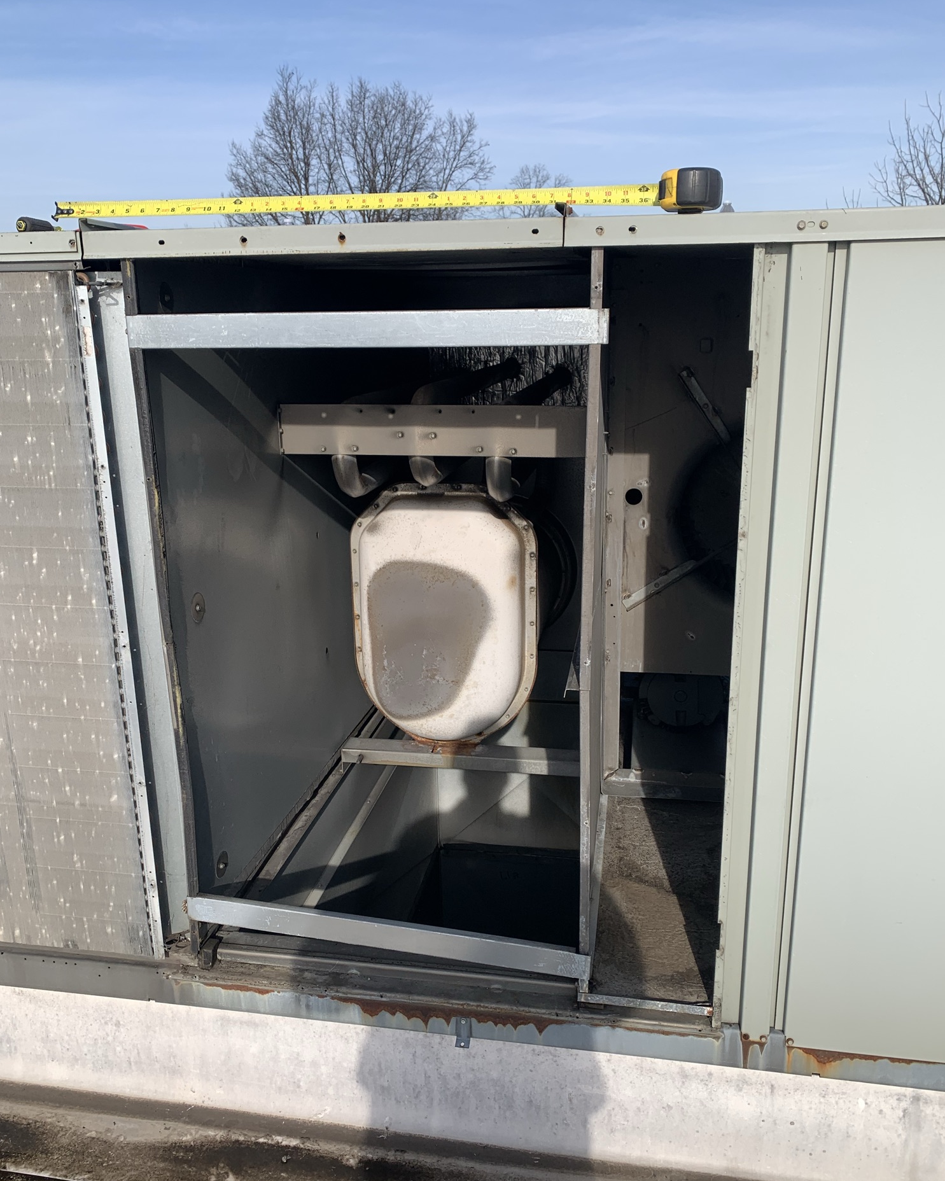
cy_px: 620
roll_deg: +2.9
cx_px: 463
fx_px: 979
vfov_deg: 62.2
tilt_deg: -12.5
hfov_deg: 51.5
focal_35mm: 28
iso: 25
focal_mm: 4.25
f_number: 1.8
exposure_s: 1/2364
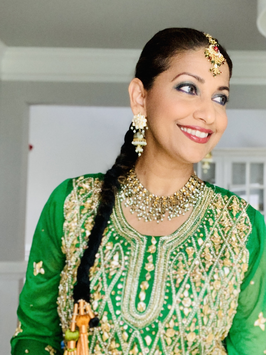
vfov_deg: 56.8
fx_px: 328
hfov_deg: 44.2
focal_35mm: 32
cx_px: 133
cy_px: 178
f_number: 2.2
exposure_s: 1/55
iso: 320
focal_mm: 2.87
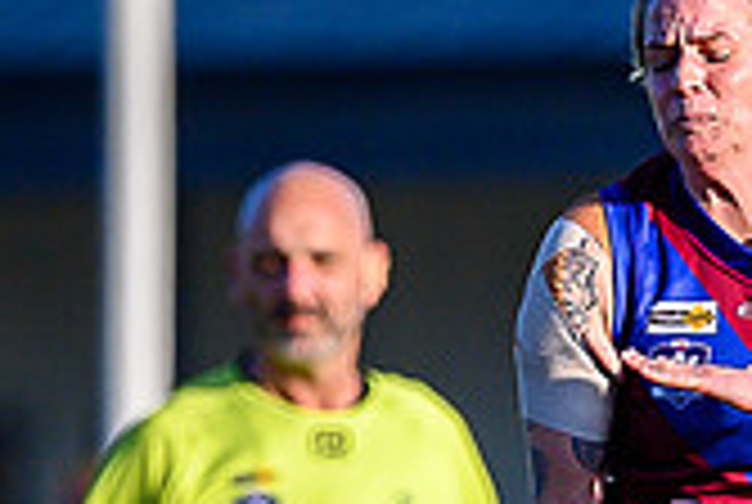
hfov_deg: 0.5
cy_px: 522
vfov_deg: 0.3
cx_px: 692
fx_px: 84289
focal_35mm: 4028
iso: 180
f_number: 4
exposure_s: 1/1600
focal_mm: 500
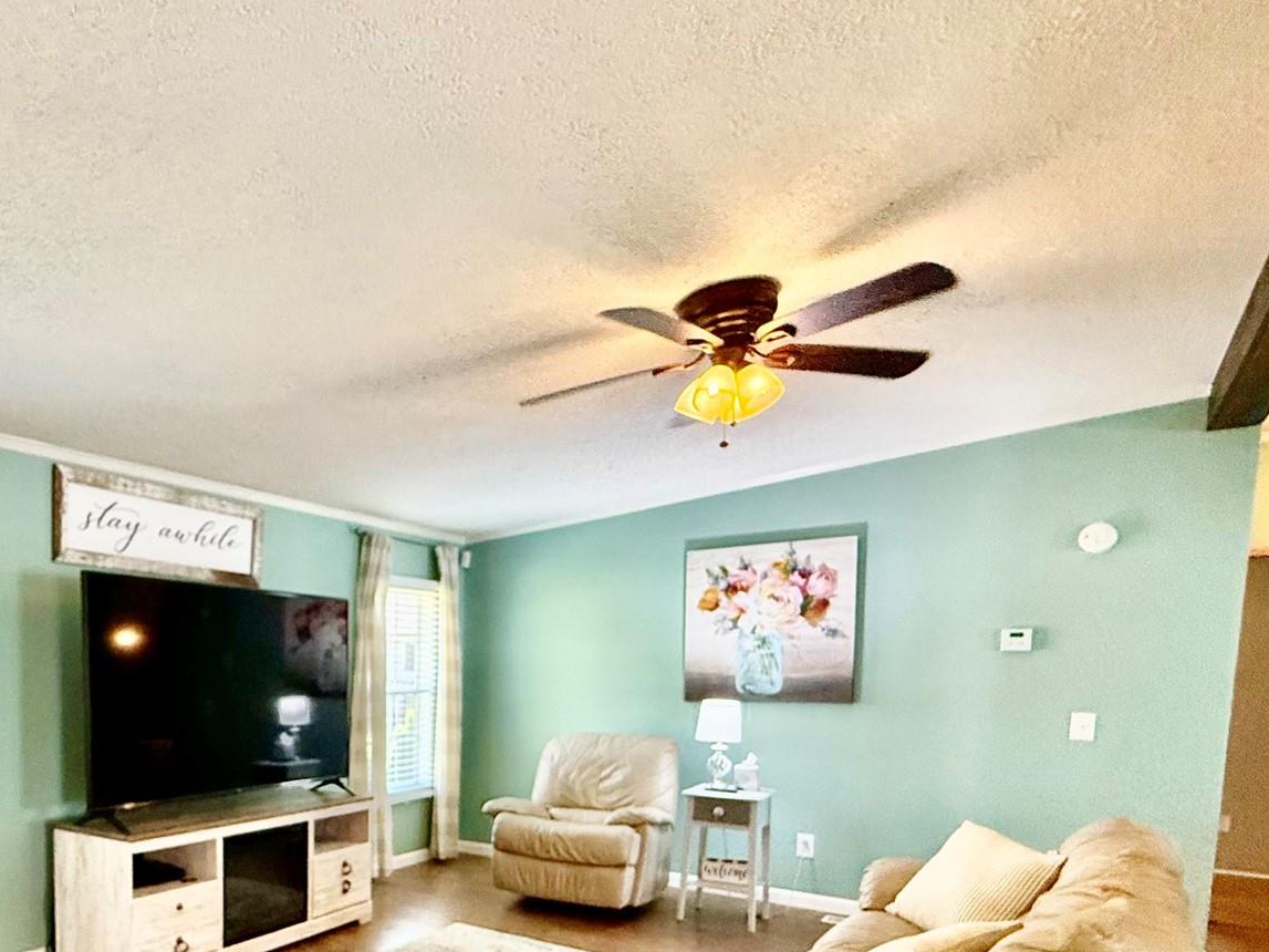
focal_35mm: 25
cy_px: 739
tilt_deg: -3.1
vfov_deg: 51.9
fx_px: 916
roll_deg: -0.4
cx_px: 346
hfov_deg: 65.9
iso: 400
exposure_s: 1/120
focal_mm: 2.22
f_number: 2.2
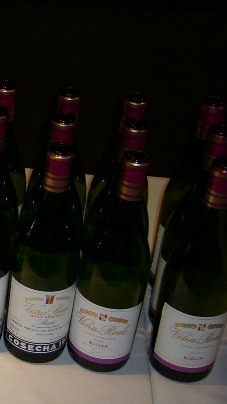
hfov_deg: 15.6
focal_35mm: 71
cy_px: 209
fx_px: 760
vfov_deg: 29.7
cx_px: -119
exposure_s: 1/60
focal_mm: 5.8
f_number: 2.8
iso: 100
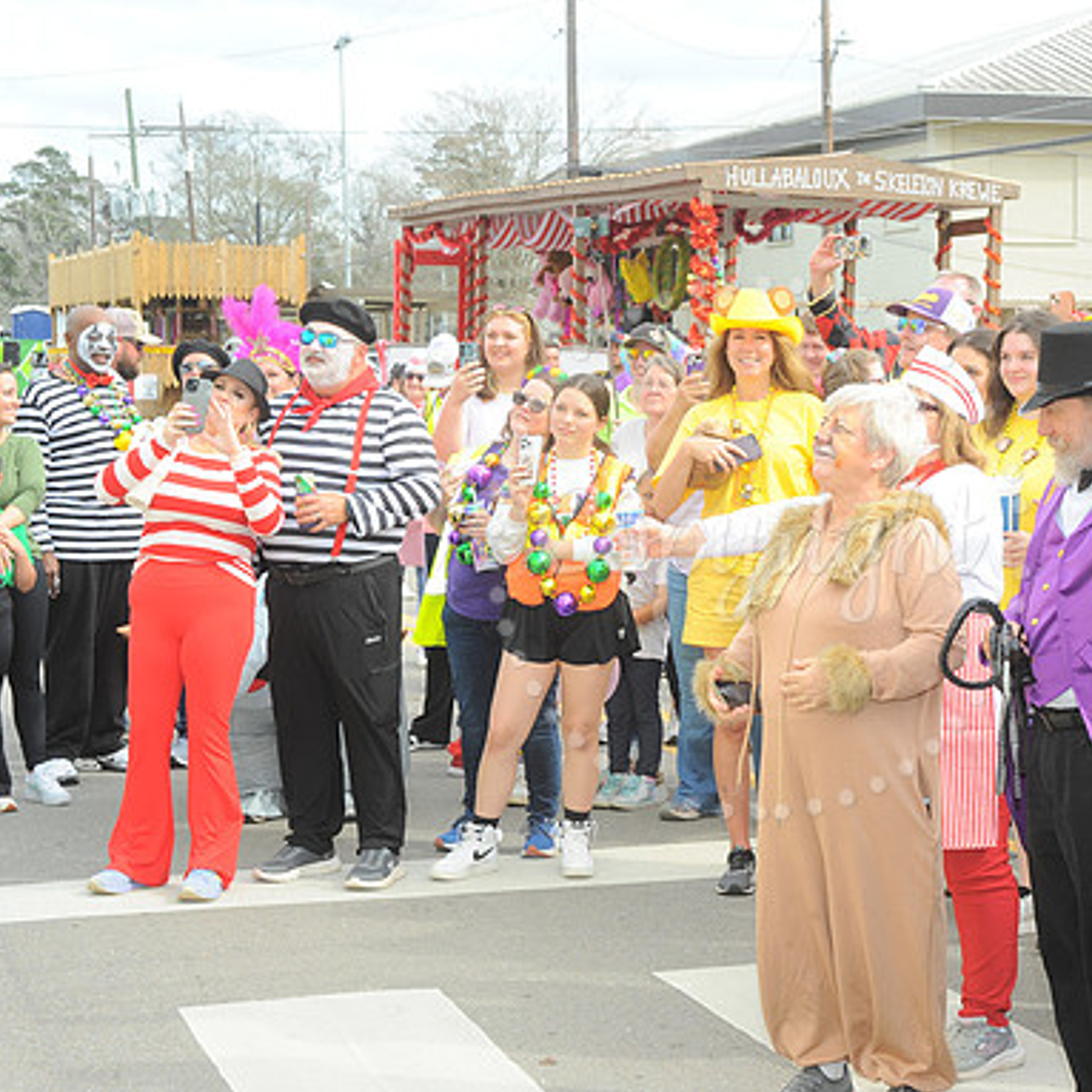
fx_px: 2570
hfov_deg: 23.8
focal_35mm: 72
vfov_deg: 24.0
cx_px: 758
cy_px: 545
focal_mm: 56
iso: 250
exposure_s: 1/100
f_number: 9
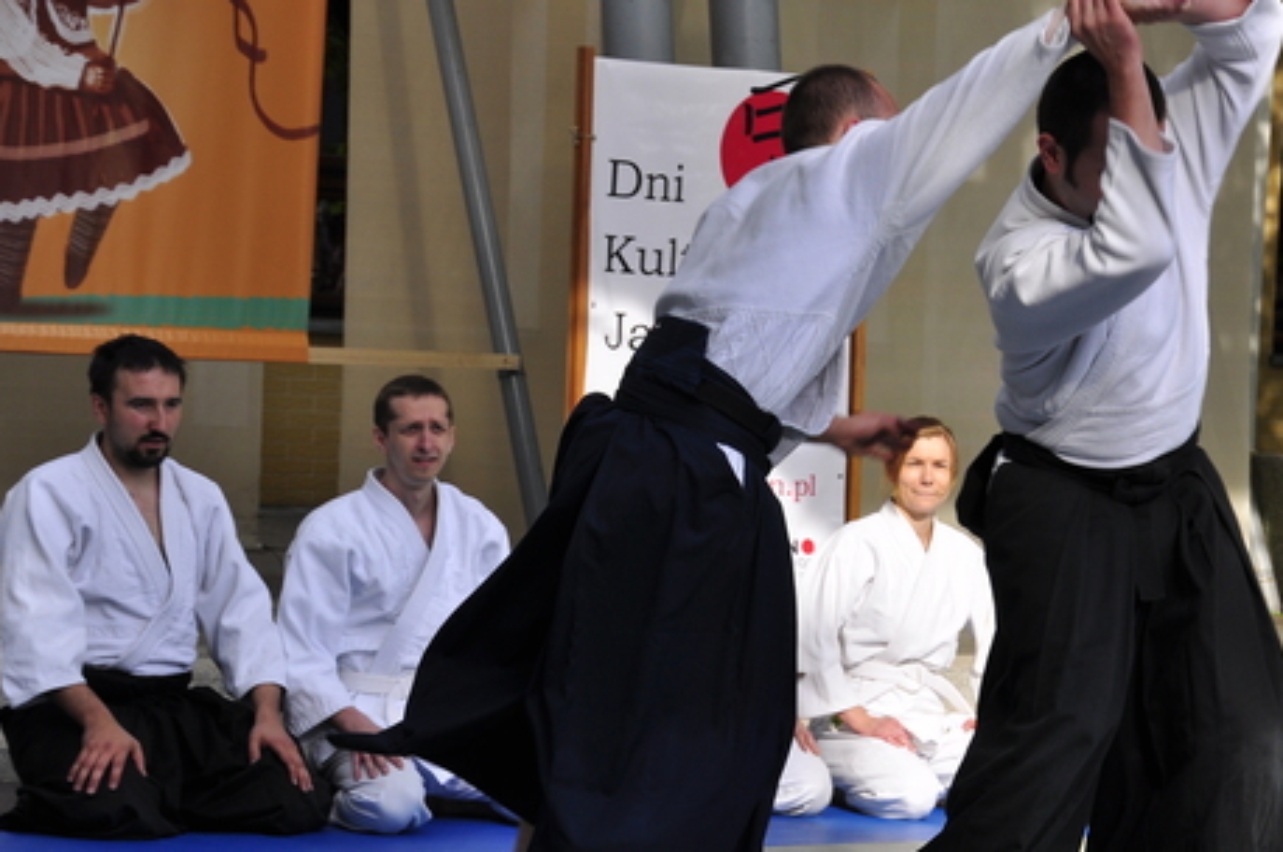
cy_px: 568
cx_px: 810
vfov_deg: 10.5
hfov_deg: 15.8
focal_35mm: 130
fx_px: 4626
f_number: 9
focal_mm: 62
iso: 220
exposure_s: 1/320
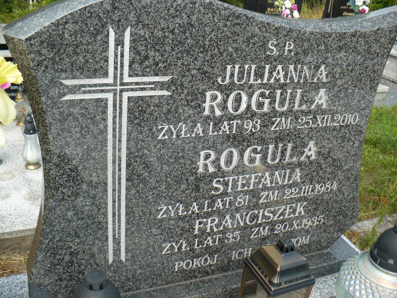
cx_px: 198
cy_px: 149
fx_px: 424
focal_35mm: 37
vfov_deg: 38.7
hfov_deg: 50.1
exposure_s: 1/500
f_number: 2.8
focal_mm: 6.1
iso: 100
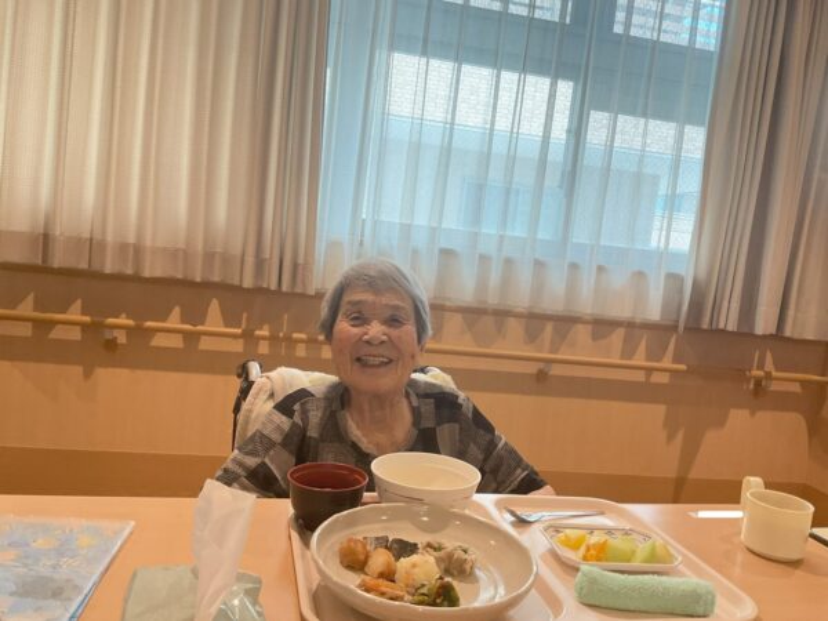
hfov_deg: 61.7
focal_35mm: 29
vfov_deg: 48.2
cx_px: 414
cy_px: 310
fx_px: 694
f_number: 1.8
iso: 50
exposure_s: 1/60
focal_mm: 3
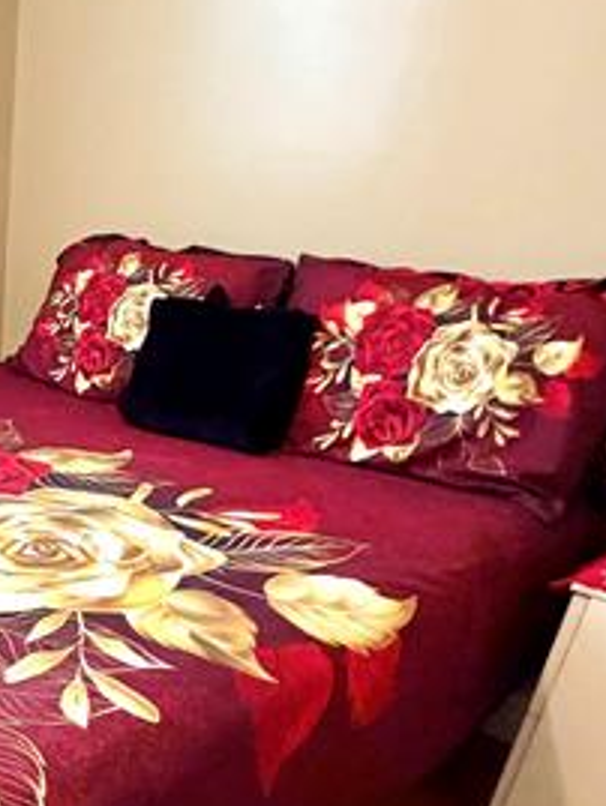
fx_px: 933
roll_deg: +4.1
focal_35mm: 40
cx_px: -105
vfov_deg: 44.8
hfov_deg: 30.9
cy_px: 629
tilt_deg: -27.9
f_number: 2.2
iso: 400
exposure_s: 1/60
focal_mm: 2.22
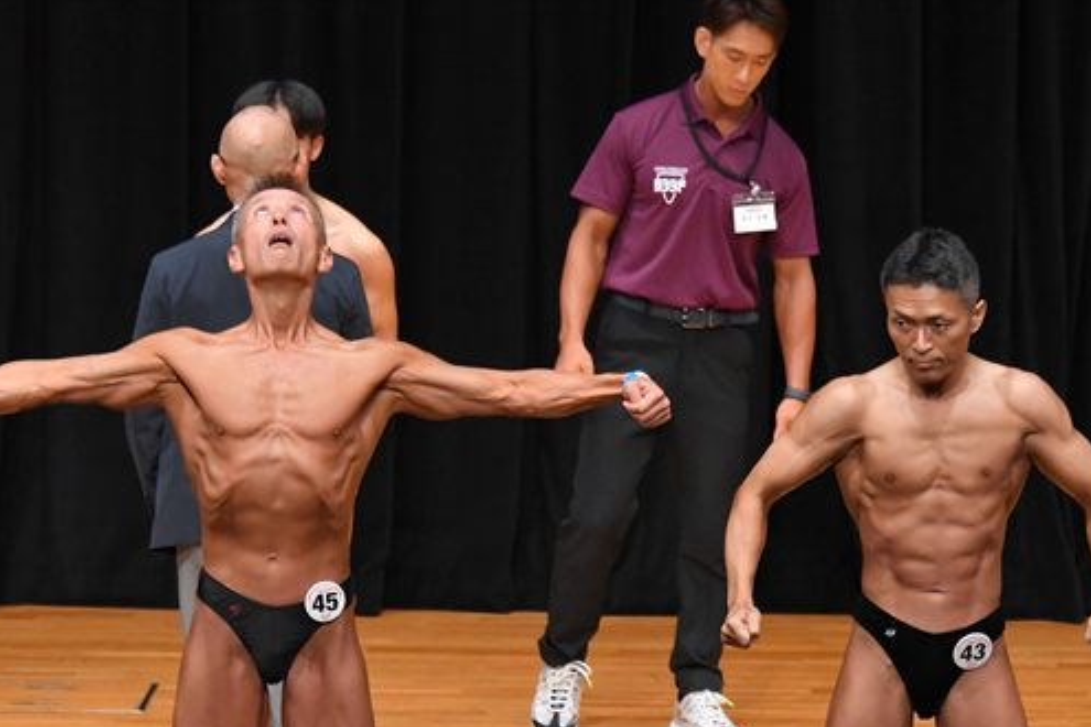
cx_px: 623
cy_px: 566
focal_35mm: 352
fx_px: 10667
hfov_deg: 5.9
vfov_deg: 3.9
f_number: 5.6
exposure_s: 1/400
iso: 4000
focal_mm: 150
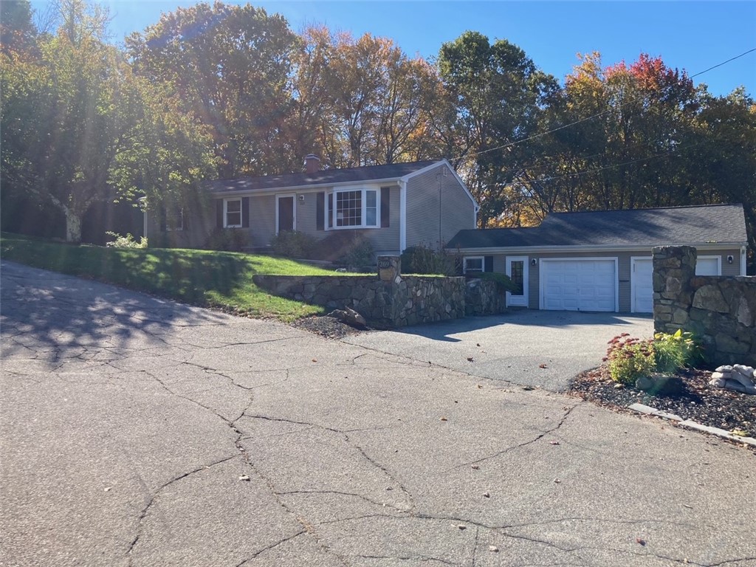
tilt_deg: +1.0
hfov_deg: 63.4
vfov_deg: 49.7
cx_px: 378
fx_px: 612
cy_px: 284
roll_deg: -1.1
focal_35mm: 28
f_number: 1.8
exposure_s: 1/1245
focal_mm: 3.99
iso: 20
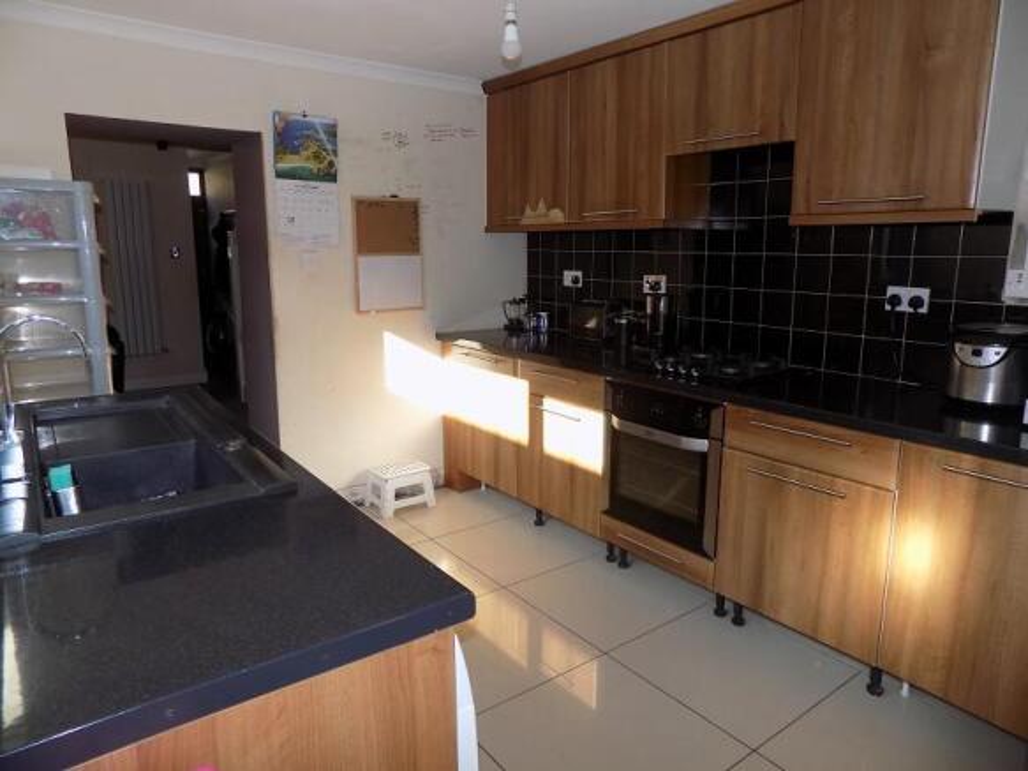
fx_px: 683
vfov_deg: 58.9
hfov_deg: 73.9
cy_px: 386
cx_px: 514
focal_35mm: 23
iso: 80
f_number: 3.1
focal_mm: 4
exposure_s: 1/50
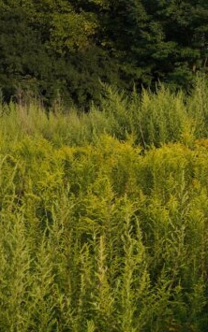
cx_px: 443
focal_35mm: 98
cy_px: 12
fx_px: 893
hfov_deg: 11.6
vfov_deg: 20.5
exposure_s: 1/200
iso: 100
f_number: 7.1
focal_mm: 21.2
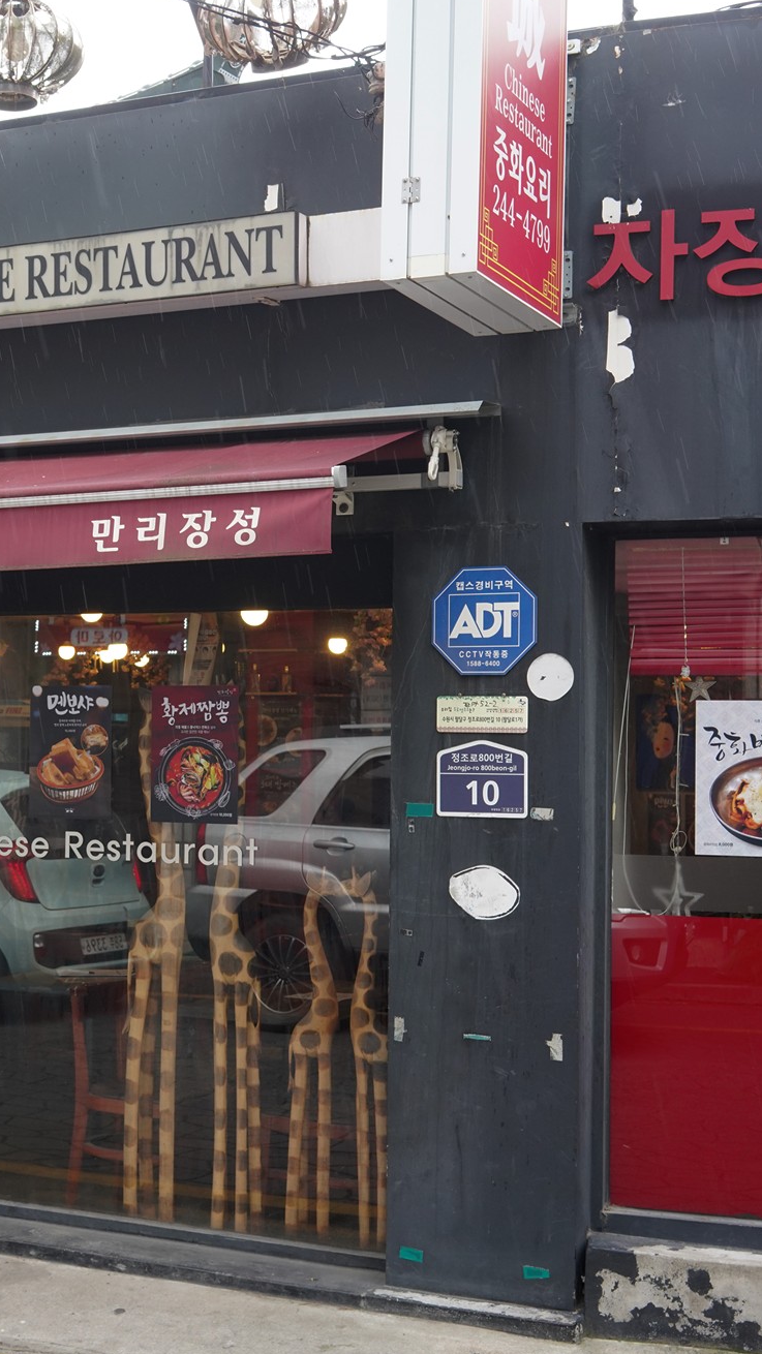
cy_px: 675
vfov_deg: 37.2
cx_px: 97
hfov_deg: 21.1
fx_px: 2011
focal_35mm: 56
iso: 800
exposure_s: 1/100
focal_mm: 35
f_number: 8
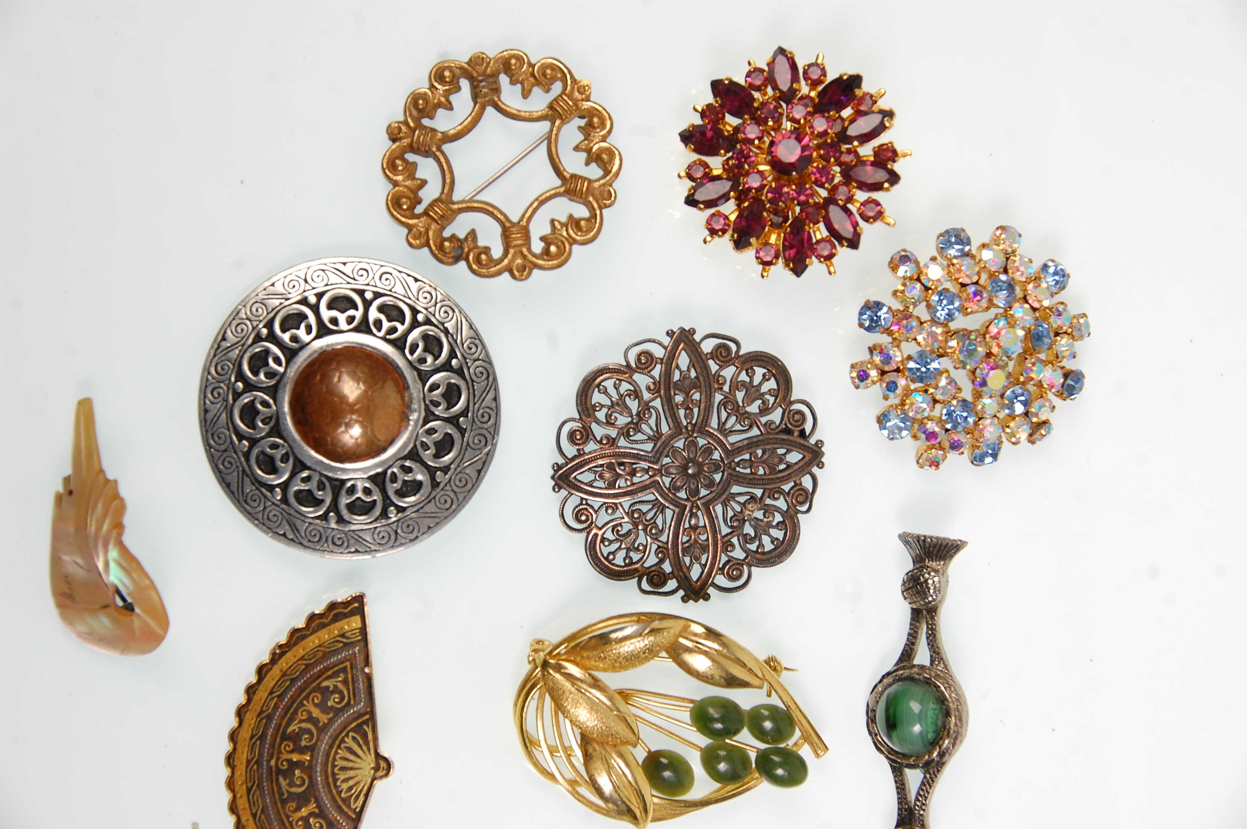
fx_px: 3219
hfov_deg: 21.9
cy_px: 414
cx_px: 624
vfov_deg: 14.7
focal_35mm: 93
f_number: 10
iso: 400
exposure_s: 1/125
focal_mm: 62
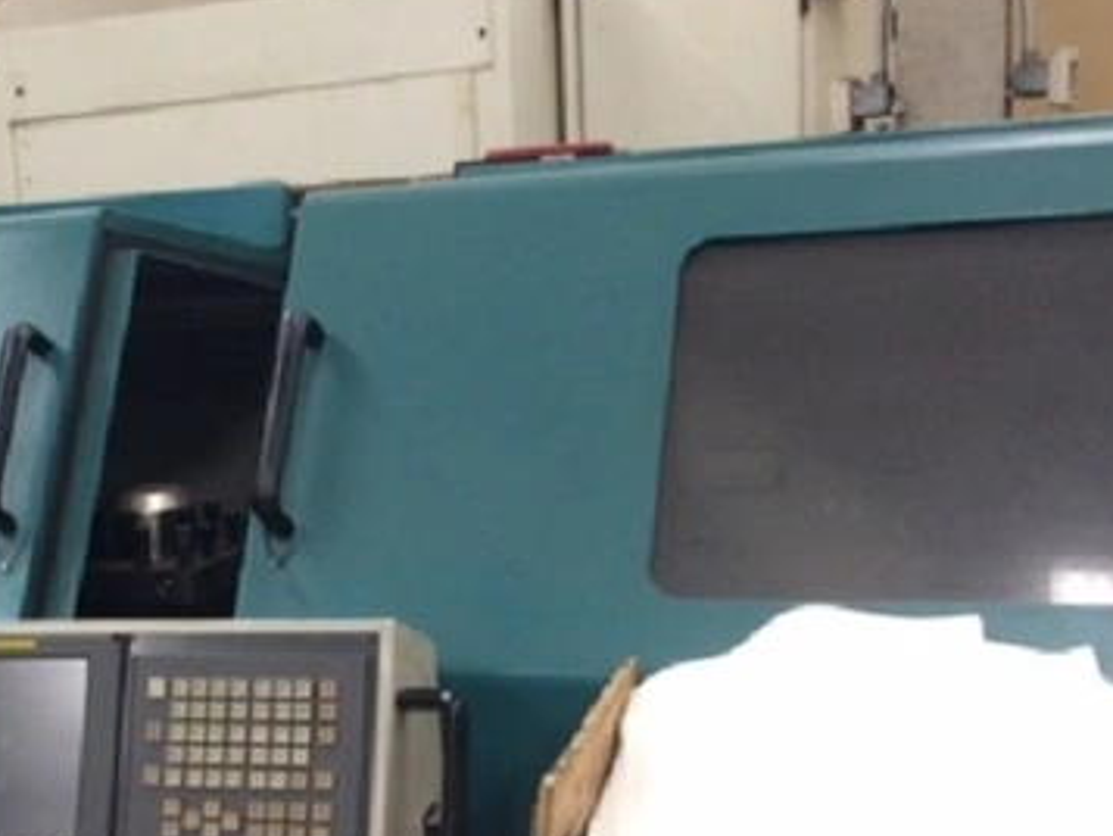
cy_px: 660
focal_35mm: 61
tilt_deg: -11.6
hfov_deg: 30.7
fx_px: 1962
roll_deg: +6.0
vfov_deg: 23.7
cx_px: 178
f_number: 2.2
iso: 125
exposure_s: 1/30
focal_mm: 4.15
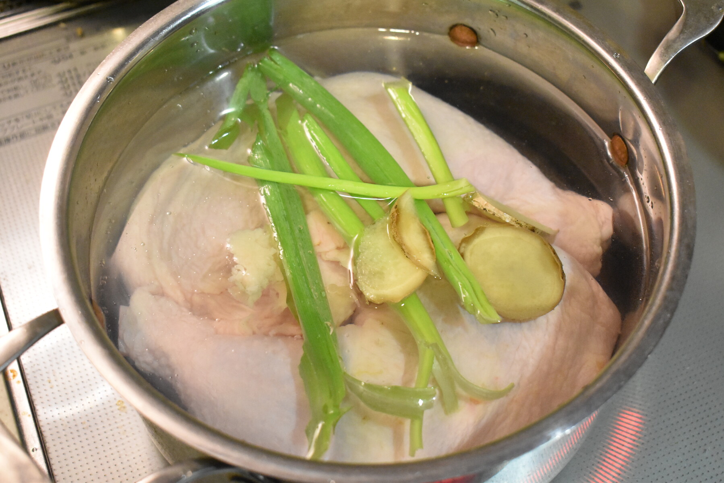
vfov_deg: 25.1
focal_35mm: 54
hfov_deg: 36.9
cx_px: 362
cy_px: 242
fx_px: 1086
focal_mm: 36
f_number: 4.8
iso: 5600
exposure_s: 1/60
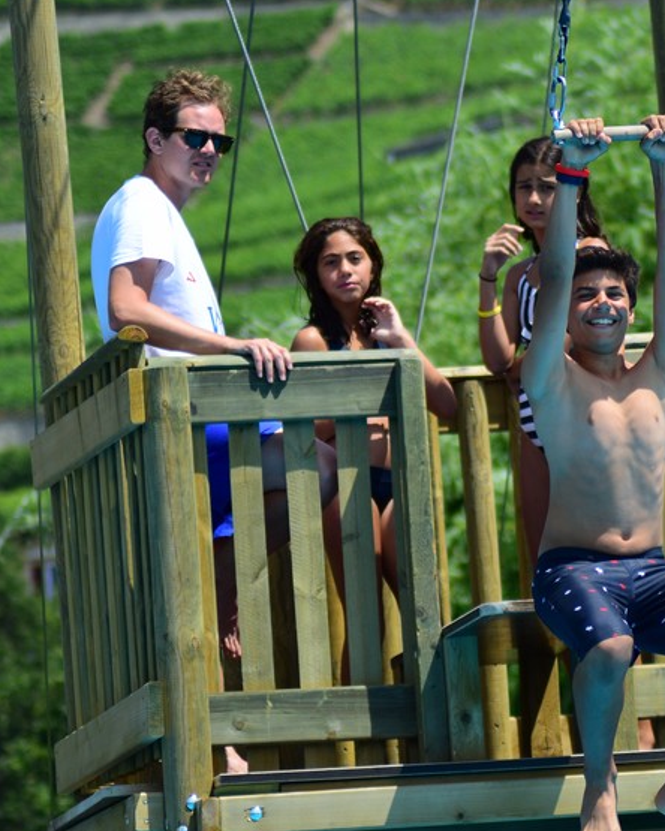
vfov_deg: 5.5
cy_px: 418
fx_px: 8632
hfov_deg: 4.4
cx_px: 598
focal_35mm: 351
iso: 180
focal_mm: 135
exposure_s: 1/1250
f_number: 4.2
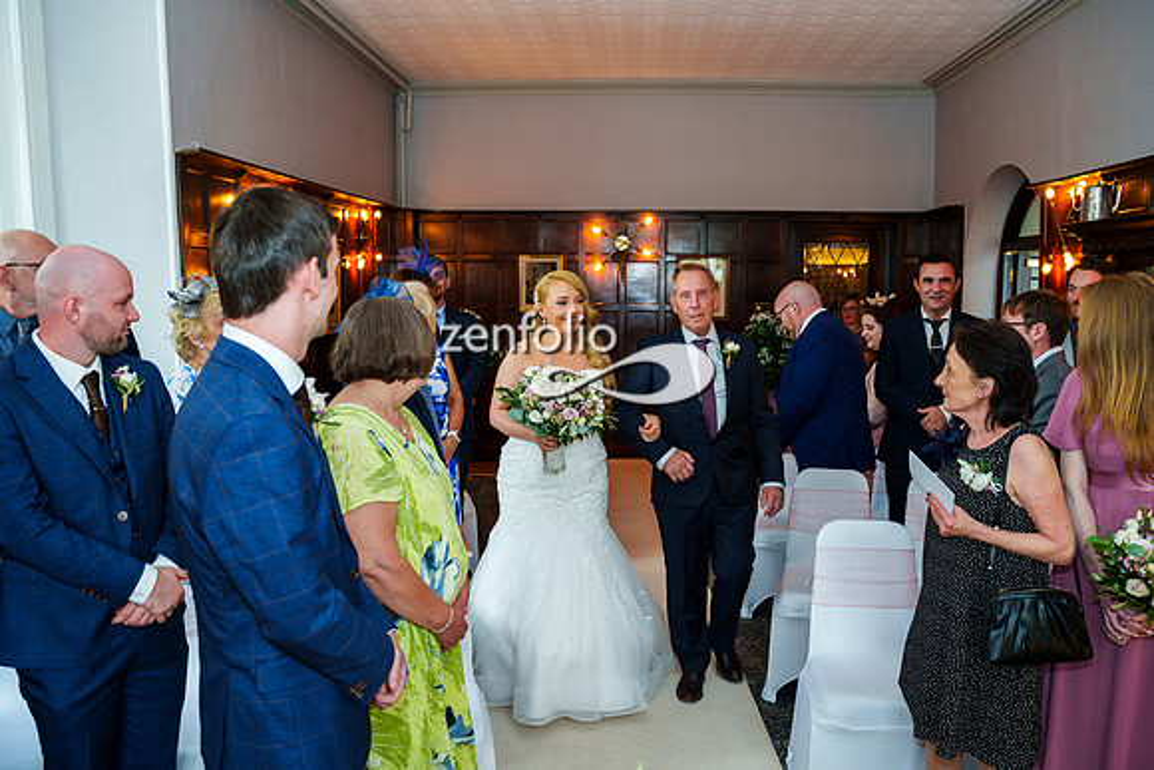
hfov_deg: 63.8
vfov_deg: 45.1
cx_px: 586
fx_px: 927
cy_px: 385
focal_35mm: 29
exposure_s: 1/60
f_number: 4.5
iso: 640
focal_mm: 28
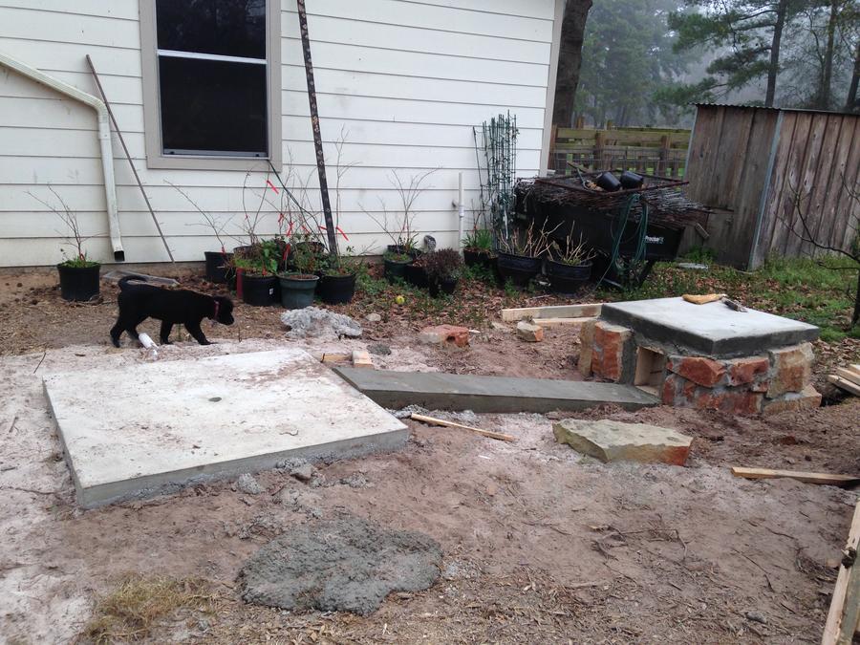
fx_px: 820
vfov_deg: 42.9
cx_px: 430
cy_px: 322
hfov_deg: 55.4
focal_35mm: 33
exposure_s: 1/201
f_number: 2.4
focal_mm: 4.12
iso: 50
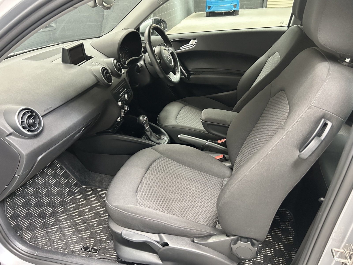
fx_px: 265
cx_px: 176
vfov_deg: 53.1
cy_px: 132
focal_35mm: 26
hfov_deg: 67.3
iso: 320
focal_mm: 5.7
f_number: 1.5
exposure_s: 1/50
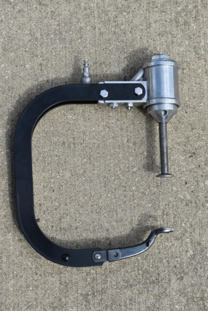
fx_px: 624
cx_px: 104
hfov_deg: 18.9
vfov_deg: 28.1
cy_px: 156
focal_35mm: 72
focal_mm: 48
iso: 100
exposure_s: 1/320
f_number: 8
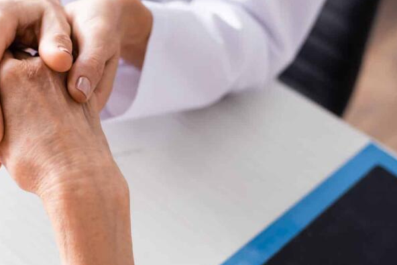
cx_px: 64
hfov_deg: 27.7
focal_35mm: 71
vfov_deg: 19.2
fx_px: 783
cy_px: 146
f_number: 3.2
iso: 200
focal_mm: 35
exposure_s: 1/200
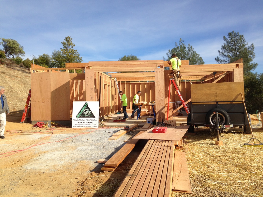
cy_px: 98
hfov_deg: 55.3
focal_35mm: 33
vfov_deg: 43.0
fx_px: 251
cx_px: 132
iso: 50
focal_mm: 4.12
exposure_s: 1/1642
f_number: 2.4
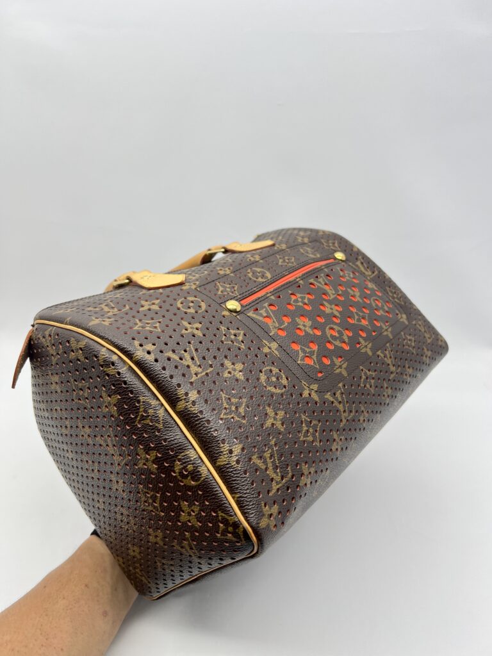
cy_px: 328
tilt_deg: -29.9
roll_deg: -0.1
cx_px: 246
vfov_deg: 67.3
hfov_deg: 53.1
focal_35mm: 26
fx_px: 493
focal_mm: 5.7
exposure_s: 1/100
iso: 40
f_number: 1.5
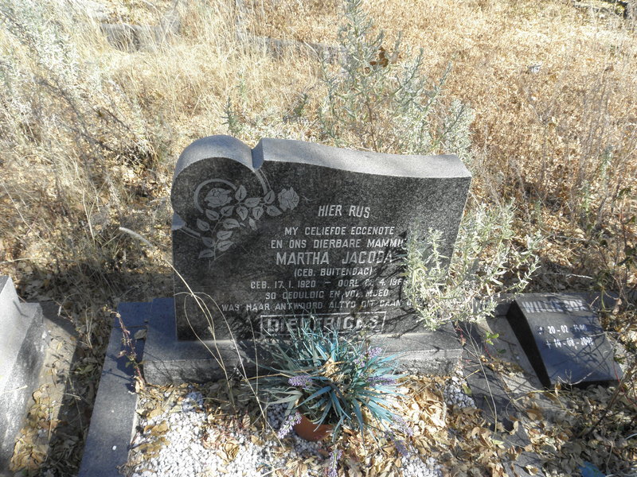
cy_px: 238
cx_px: 318
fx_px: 497
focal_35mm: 27
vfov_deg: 51.4
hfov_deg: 65.3
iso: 64
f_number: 5.6
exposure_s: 1/80
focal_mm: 4.83
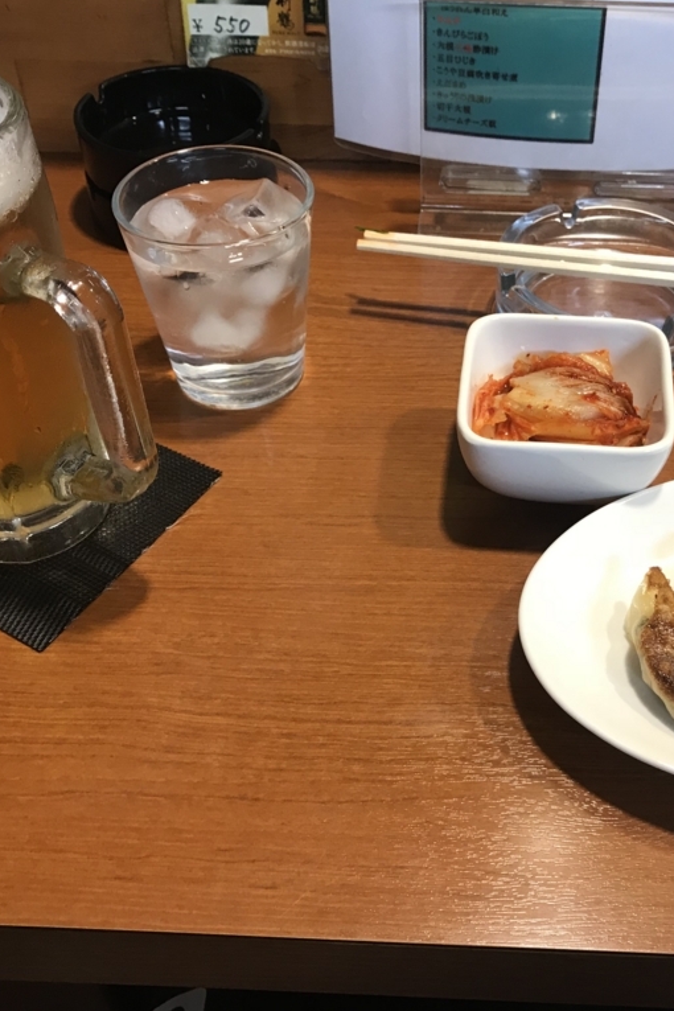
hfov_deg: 33.8
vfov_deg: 49.6
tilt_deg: -45.2
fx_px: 1095
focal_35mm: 39
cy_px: 506
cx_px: 469
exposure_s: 1/20
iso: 32
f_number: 1.8
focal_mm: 3.99
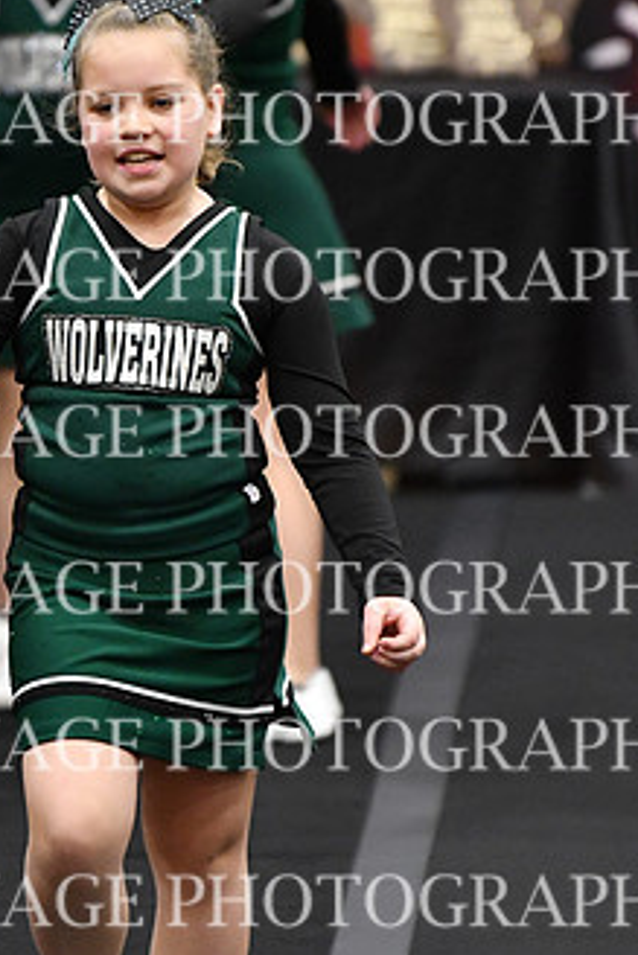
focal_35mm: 531
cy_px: 510
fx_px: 14100
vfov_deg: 3.9
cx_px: 147
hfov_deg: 2.6
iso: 5000
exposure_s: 1/800
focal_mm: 200
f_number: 2.8
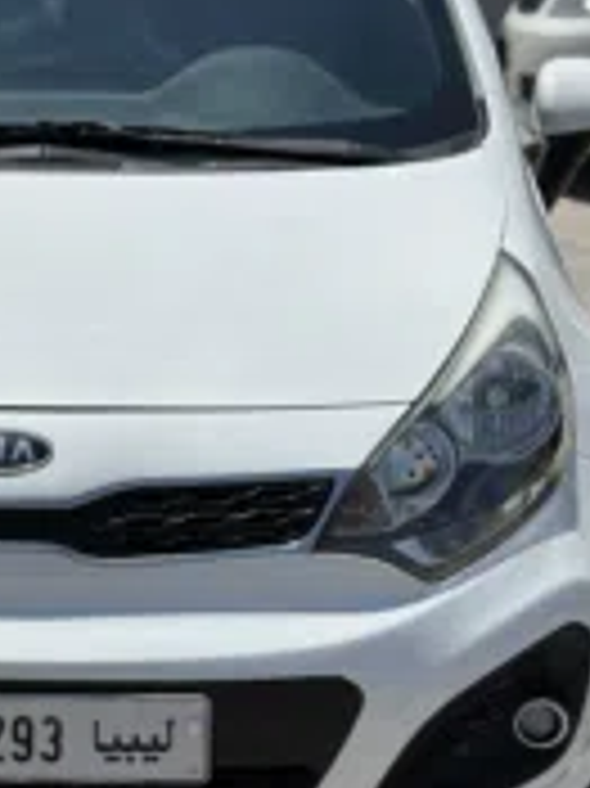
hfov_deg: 13.3
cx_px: -9
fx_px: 2503
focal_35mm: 110
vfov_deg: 17.9
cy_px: 450
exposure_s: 1/15873
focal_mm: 6.86
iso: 100
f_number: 1.78
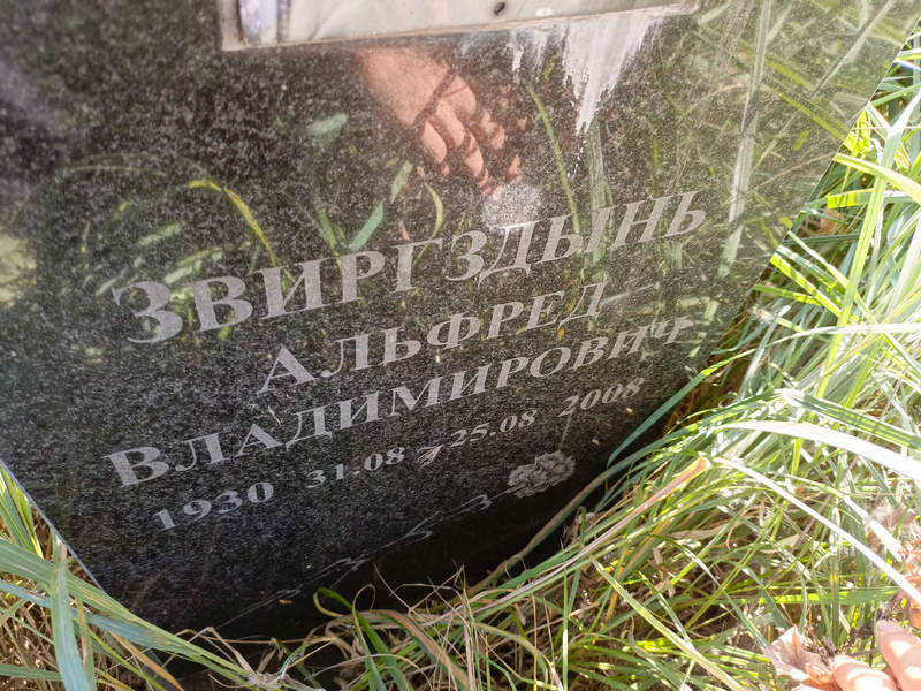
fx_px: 665
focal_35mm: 25
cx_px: 460
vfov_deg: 54.9
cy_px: 346
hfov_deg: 69.4
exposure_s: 1/50
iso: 147
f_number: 1.69
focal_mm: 4.76
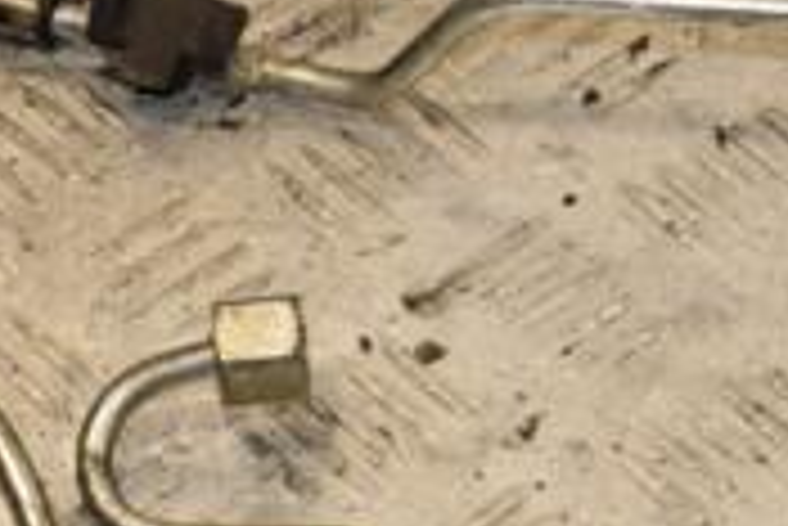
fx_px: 4272
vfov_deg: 7.1
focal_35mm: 195
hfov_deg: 10.5
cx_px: 144
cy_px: 396
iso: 800
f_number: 18
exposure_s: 1/50
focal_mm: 38
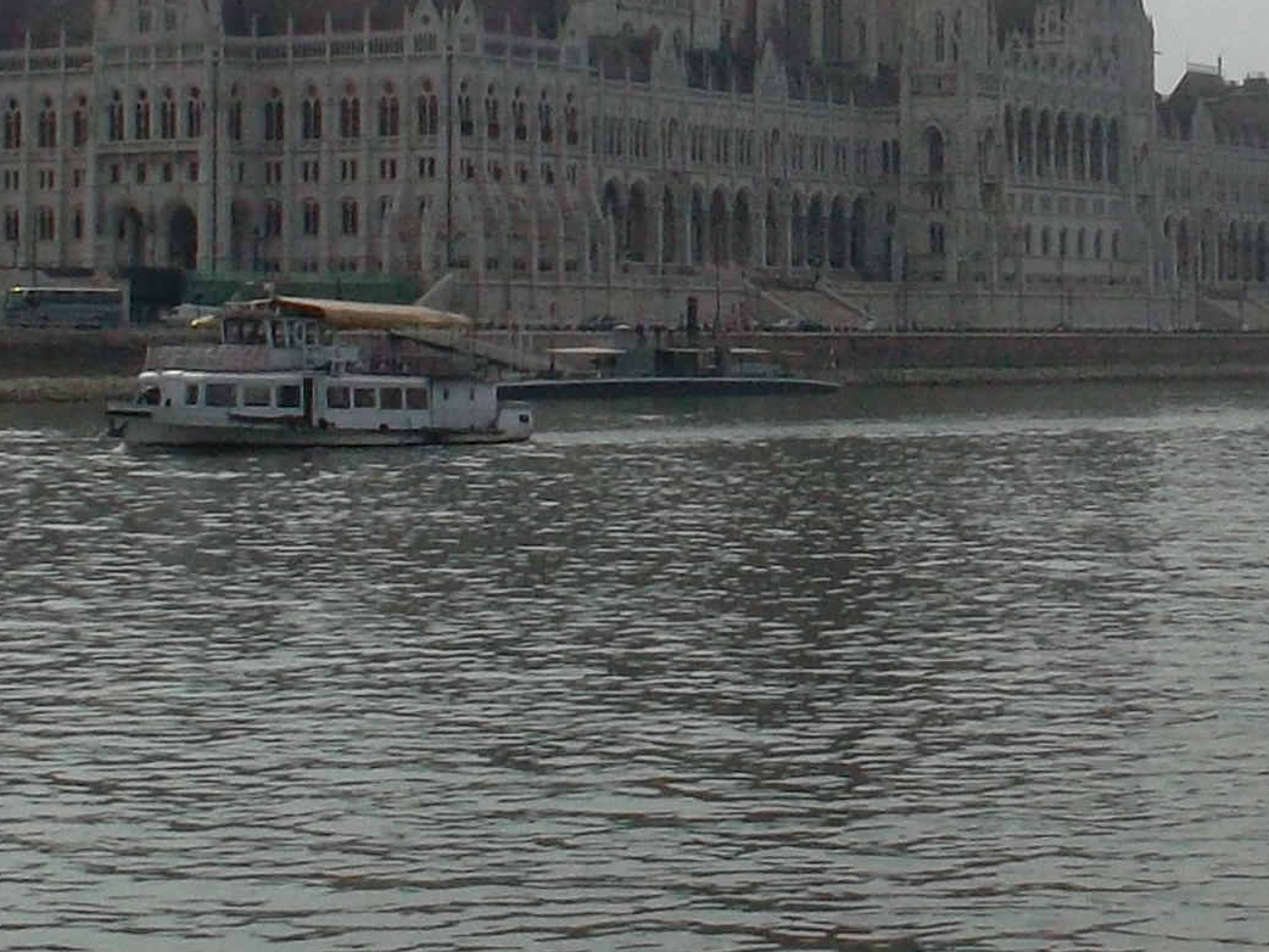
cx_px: 810
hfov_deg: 20.0
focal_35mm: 98
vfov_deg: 15.0
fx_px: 3593
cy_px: 184
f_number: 5.6
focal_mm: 4.1
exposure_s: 1/850
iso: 80
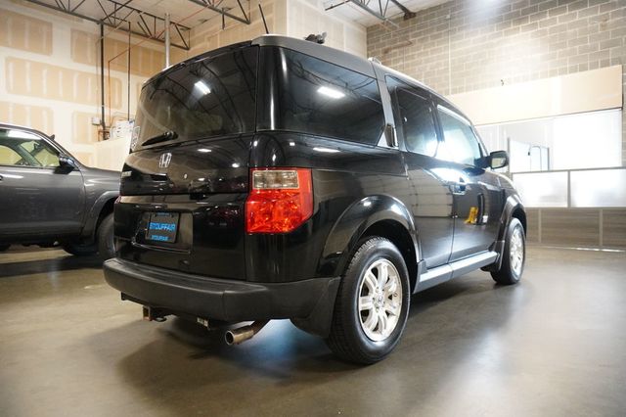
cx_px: 313
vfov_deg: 53.1
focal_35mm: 24
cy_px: 208
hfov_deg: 73.8
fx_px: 417
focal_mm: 16
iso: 6400
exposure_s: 1/160
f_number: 3.5
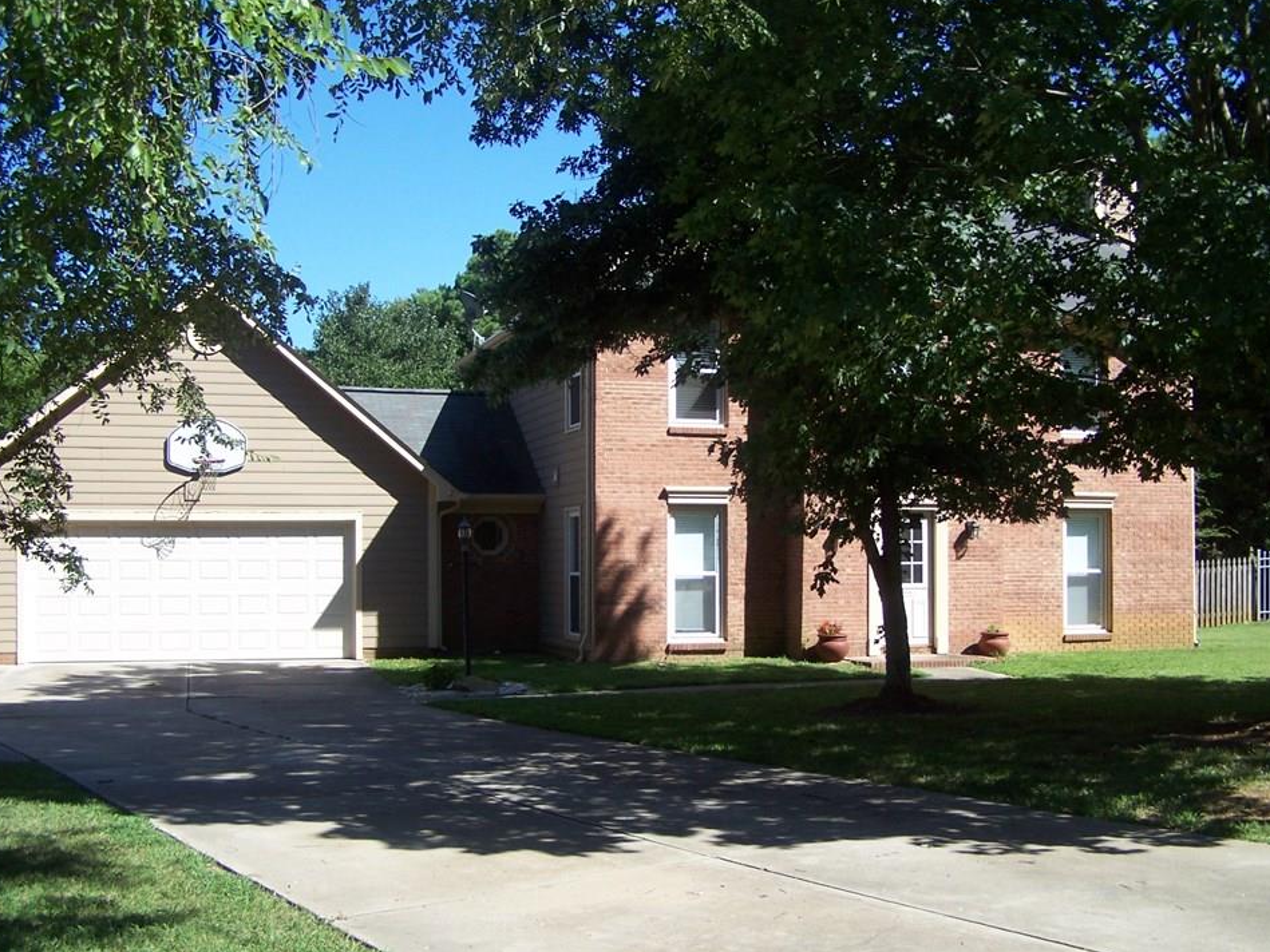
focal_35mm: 41
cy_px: 507
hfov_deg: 45.8
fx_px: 1504
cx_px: 666
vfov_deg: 35.1
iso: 80
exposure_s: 1/750
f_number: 2.8
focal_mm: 6.3
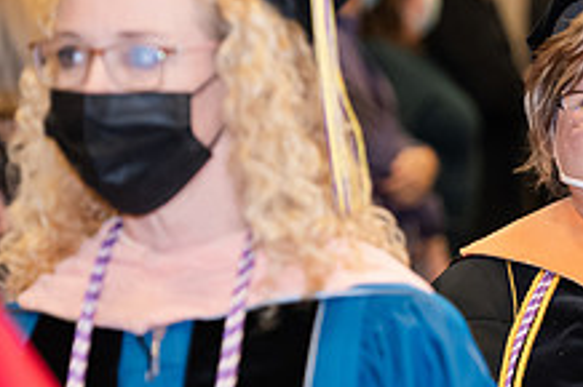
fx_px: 5259
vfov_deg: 4.2
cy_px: 338
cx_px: 642
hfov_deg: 6.3
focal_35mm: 325
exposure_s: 1/200
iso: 2000
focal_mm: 122
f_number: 3.5
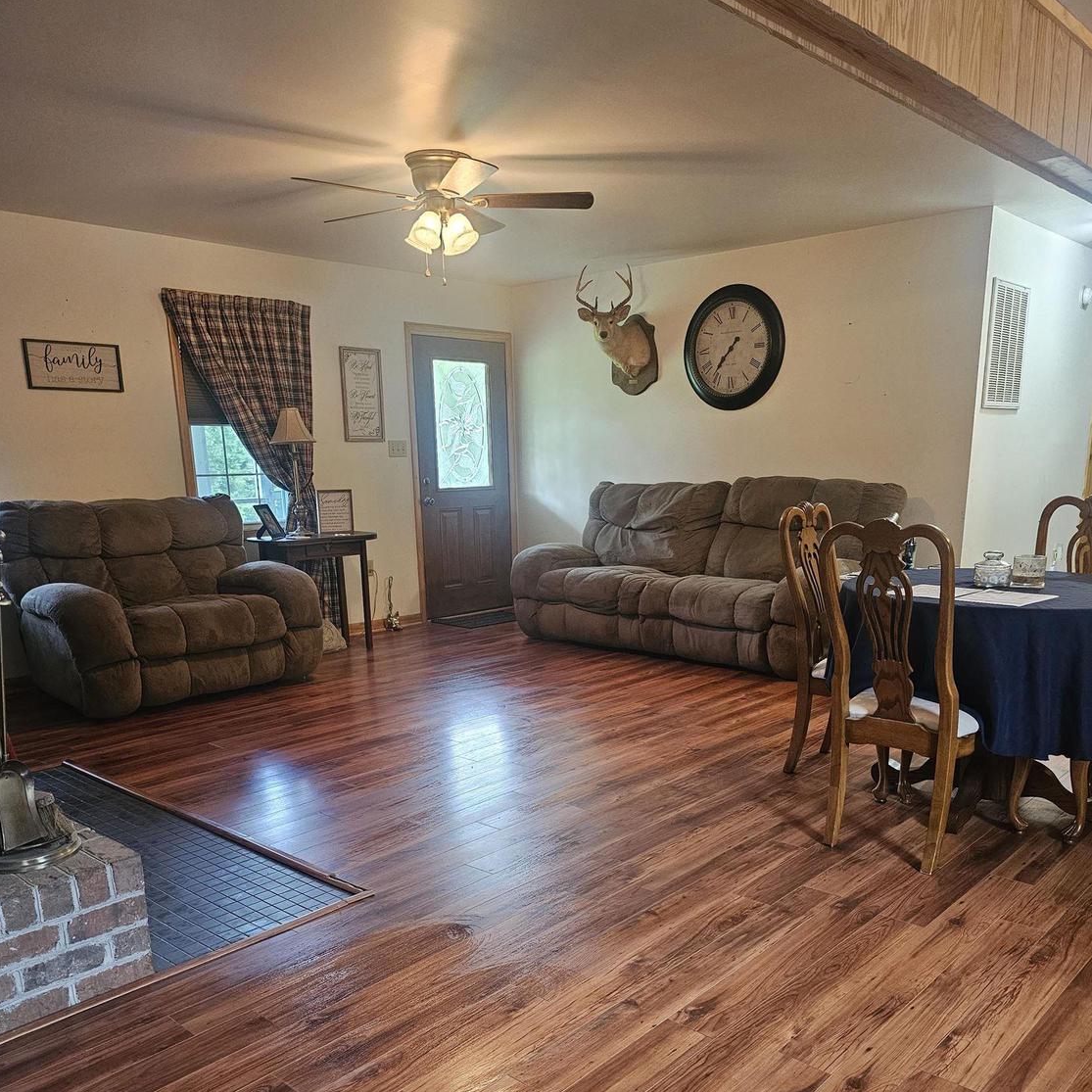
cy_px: 702
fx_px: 999
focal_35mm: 28
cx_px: 559
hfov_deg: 57.3
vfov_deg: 56.4
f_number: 1.7
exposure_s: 1/60
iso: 640
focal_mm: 6.3
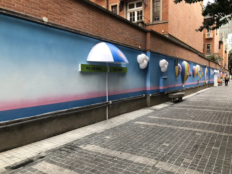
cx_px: 116
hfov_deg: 63.4
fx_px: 188
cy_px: 87
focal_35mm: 28
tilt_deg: -1.6
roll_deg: -0.7
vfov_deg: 49.7
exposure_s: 1/120
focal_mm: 4
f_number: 1.8
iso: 20
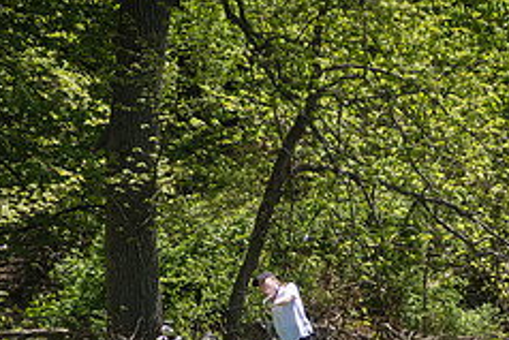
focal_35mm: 487
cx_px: 291
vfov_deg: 2.8
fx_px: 6890
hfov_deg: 4.2
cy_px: 390
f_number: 3.5
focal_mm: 200
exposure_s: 1/1000
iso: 100
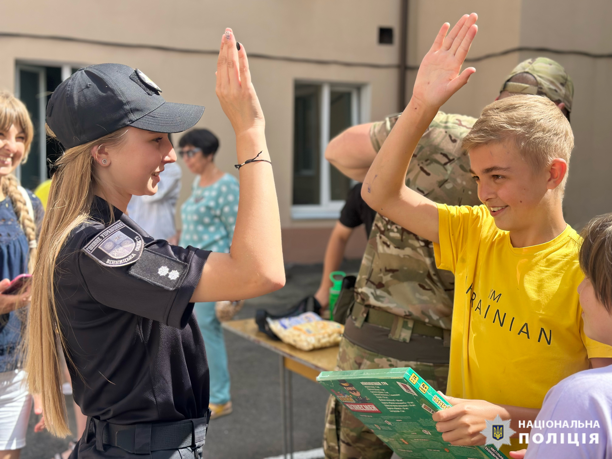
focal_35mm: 48
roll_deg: -1.3
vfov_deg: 30.3
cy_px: 230
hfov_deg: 39.7
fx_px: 849
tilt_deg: -5.5
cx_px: 306
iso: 80
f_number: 1.78
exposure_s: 1/1695
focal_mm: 6.86
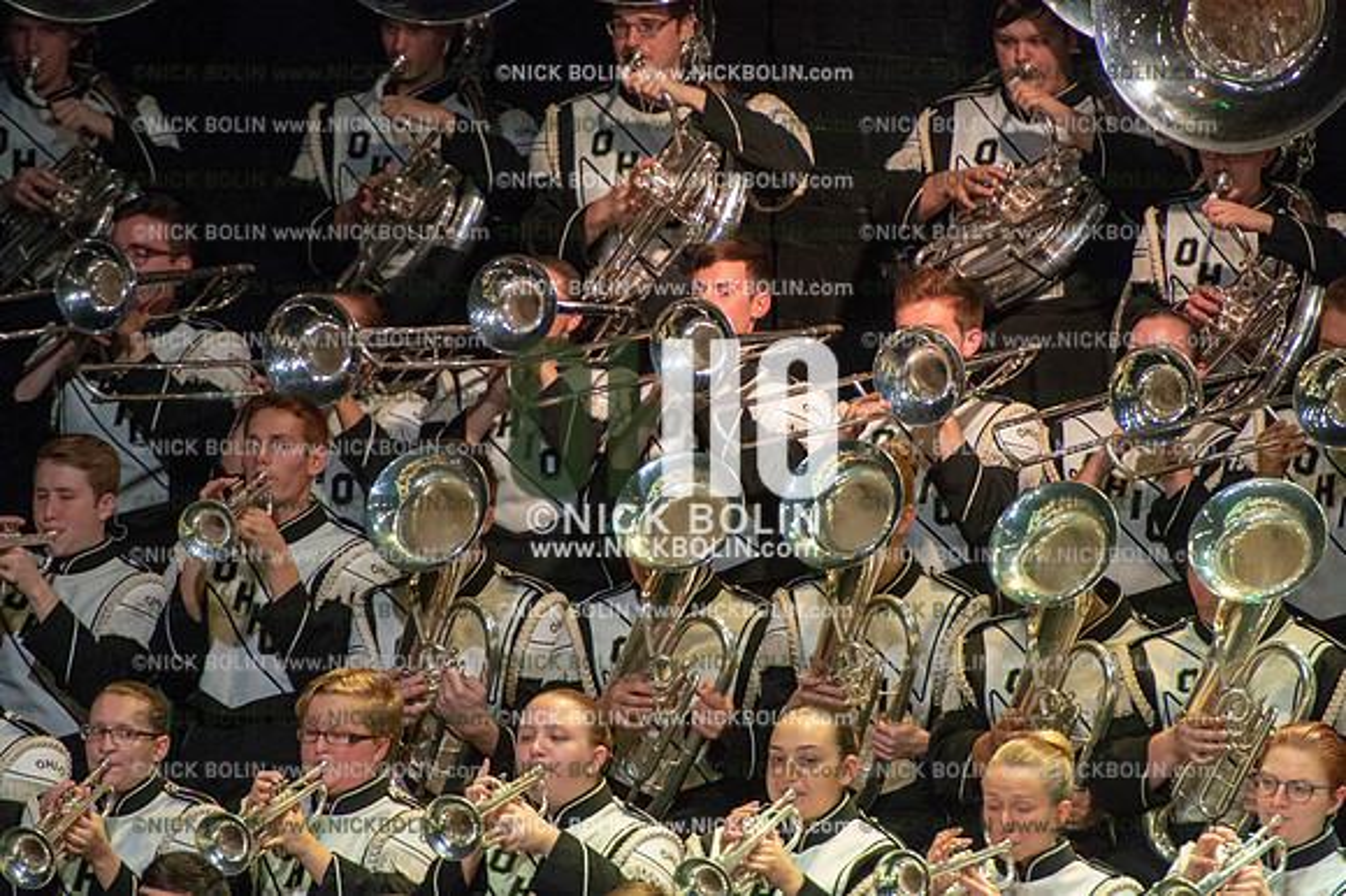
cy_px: 448
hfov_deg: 5.2
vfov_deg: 3.4
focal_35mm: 400
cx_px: 673
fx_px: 14946
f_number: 5.6
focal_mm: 400
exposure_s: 1/320
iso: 8000
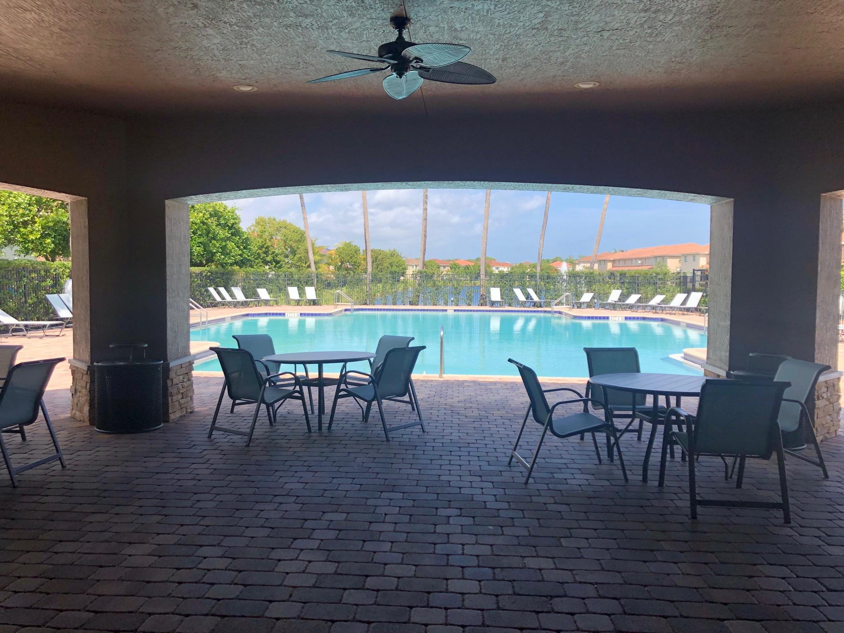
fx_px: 683
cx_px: 422
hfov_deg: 63.4
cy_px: 316
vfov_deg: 49.7
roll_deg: -0.1
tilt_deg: -3.4
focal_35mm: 28
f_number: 1.8
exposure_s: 1/1104
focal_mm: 3.99
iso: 20
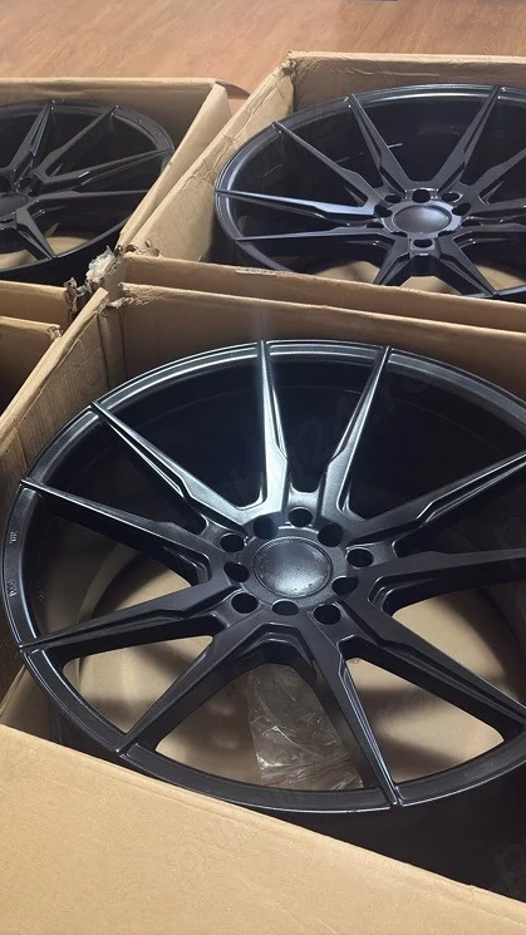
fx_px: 942
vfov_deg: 52.8
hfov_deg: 29.9
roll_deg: +13.7
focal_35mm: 38
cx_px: 58
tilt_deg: -42.5
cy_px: 466
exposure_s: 1/14
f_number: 1.6
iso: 400
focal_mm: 5.96
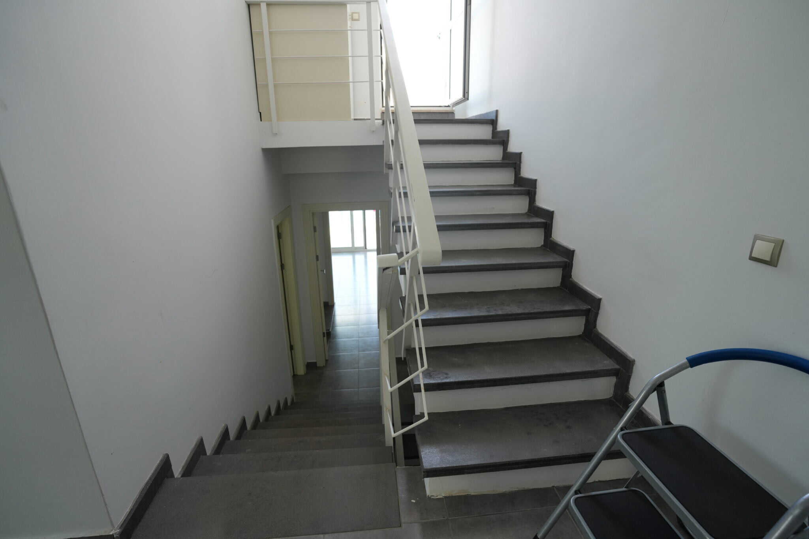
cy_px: 270
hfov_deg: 90.0
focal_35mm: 18
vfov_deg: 67.4
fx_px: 404
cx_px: 404
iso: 500
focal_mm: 18
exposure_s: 1/160
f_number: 4
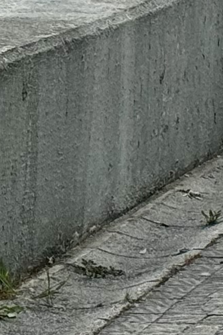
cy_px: -252
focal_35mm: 307
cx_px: 969
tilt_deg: +2.3
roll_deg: -0.4
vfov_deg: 6.6
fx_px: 2854
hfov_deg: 4.1
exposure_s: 1/1427
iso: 64
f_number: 1.78
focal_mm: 6.76
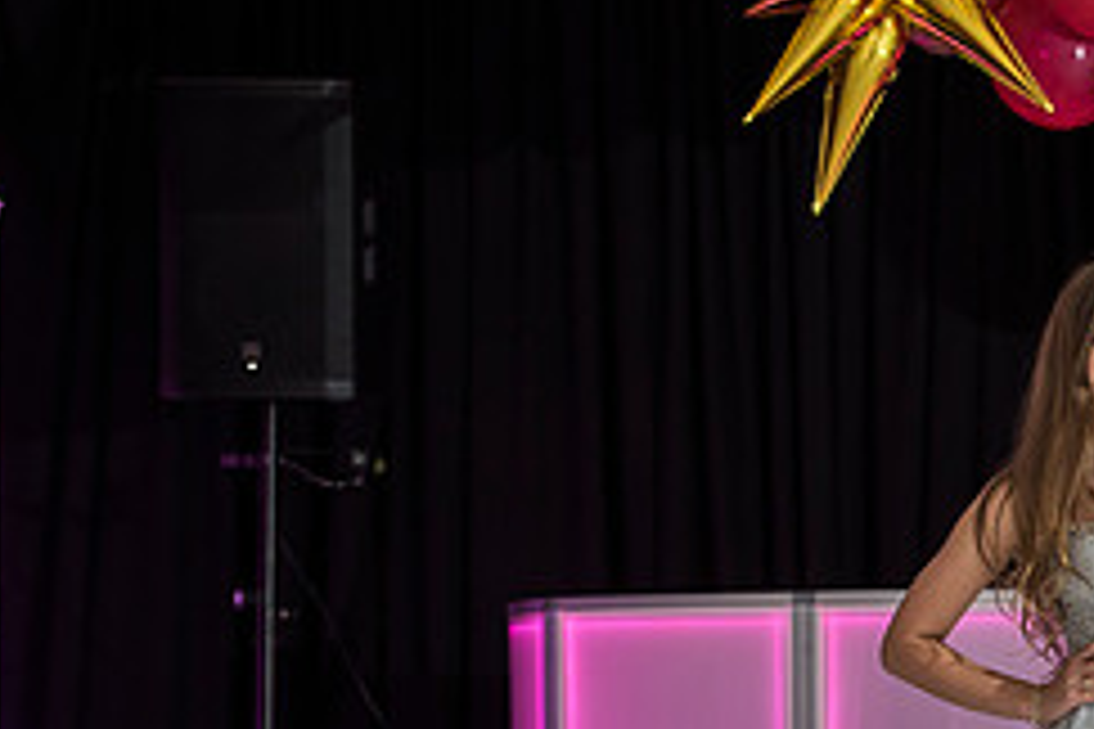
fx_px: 5287
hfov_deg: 11.7
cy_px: 718
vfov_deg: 7.9
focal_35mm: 174
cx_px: 1171
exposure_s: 1/80
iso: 800
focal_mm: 70
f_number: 4
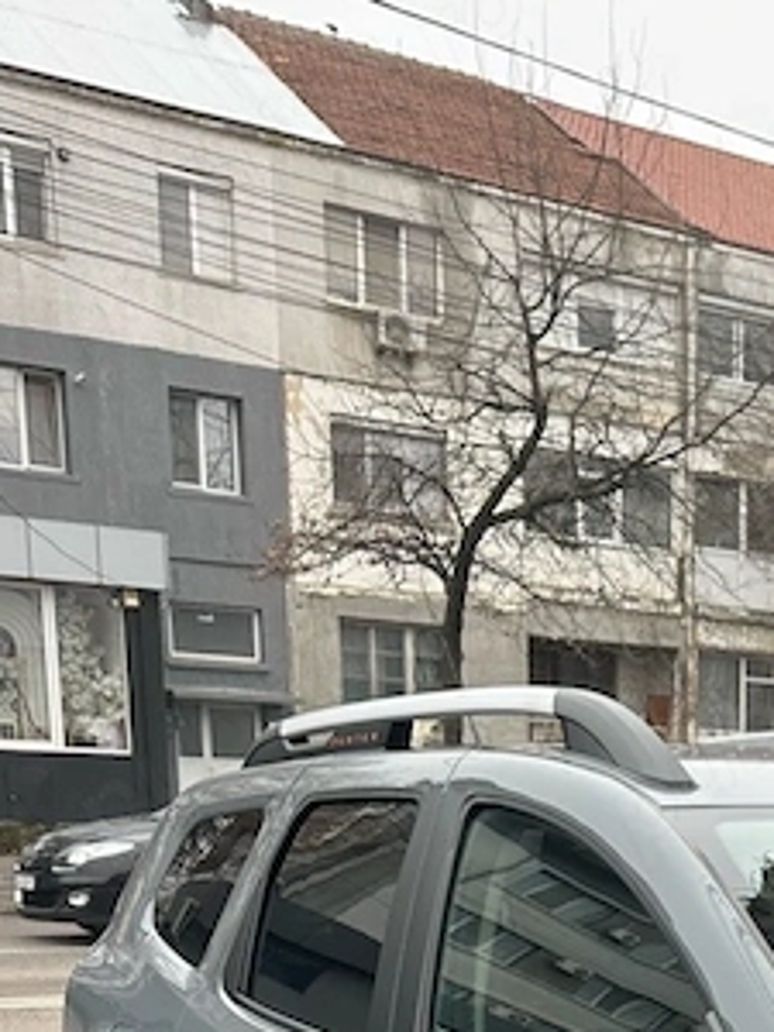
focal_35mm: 64
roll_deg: -3.5
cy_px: 1297
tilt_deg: -14.5
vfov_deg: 26.3
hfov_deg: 21.1
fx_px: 1908
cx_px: 970
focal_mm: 6.86
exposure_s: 1/341
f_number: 1.78
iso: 80
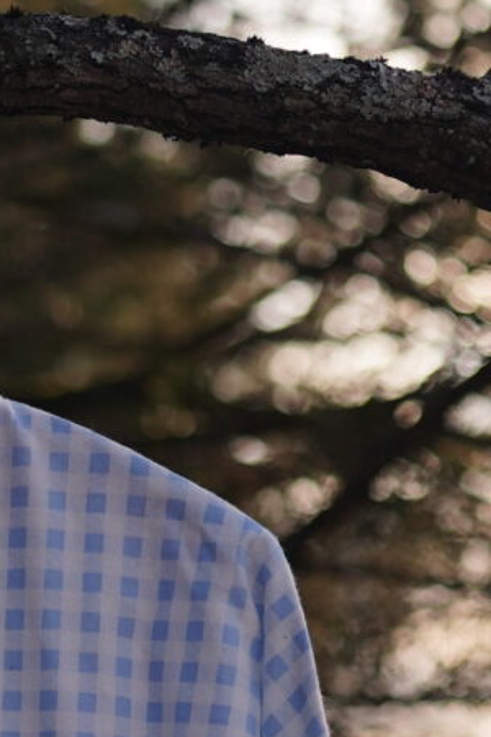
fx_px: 4071
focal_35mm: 199
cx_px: -338
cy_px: 1556
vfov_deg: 9.5
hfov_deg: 6.8
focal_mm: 35
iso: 100
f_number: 2
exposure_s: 1/1600
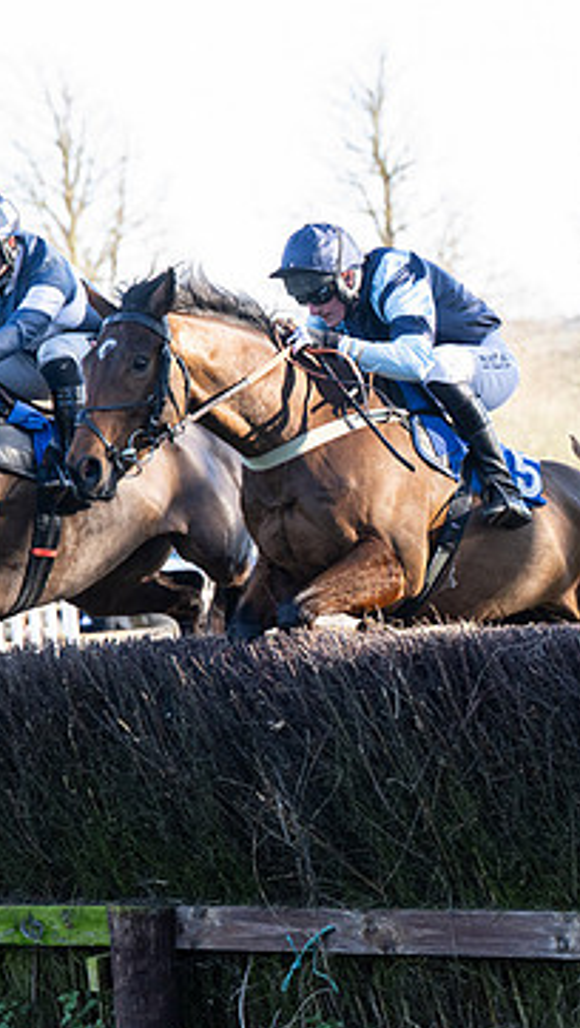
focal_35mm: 153
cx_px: 302
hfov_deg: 7.9
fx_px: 4177
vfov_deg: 14.0
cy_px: 530
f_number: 2.8
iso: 800
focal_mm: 70
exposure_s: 1/1250
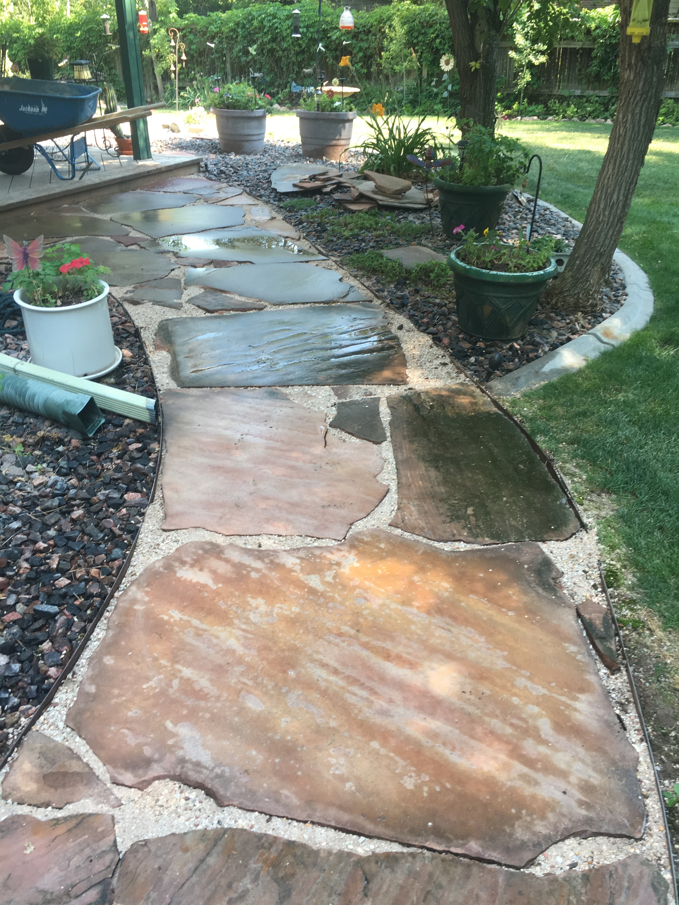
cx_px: 340
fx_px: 758
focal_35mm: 29
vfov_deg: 61.7
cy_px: 452
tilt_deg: -28.5
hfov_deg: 48.2
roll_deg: +1.5
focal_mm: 4.15
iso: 32
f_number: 2.2
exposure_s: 1/120
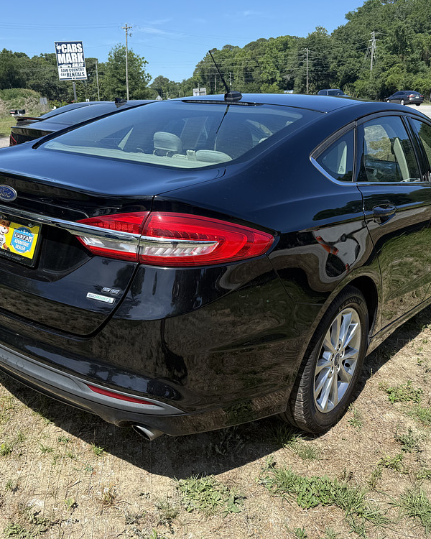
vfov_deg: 55.7
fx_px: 510
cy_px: 270
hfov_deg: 45.8
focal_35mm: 32
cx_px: 215
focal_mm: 6.76
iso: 80
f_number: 1.78
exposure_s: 1/2801
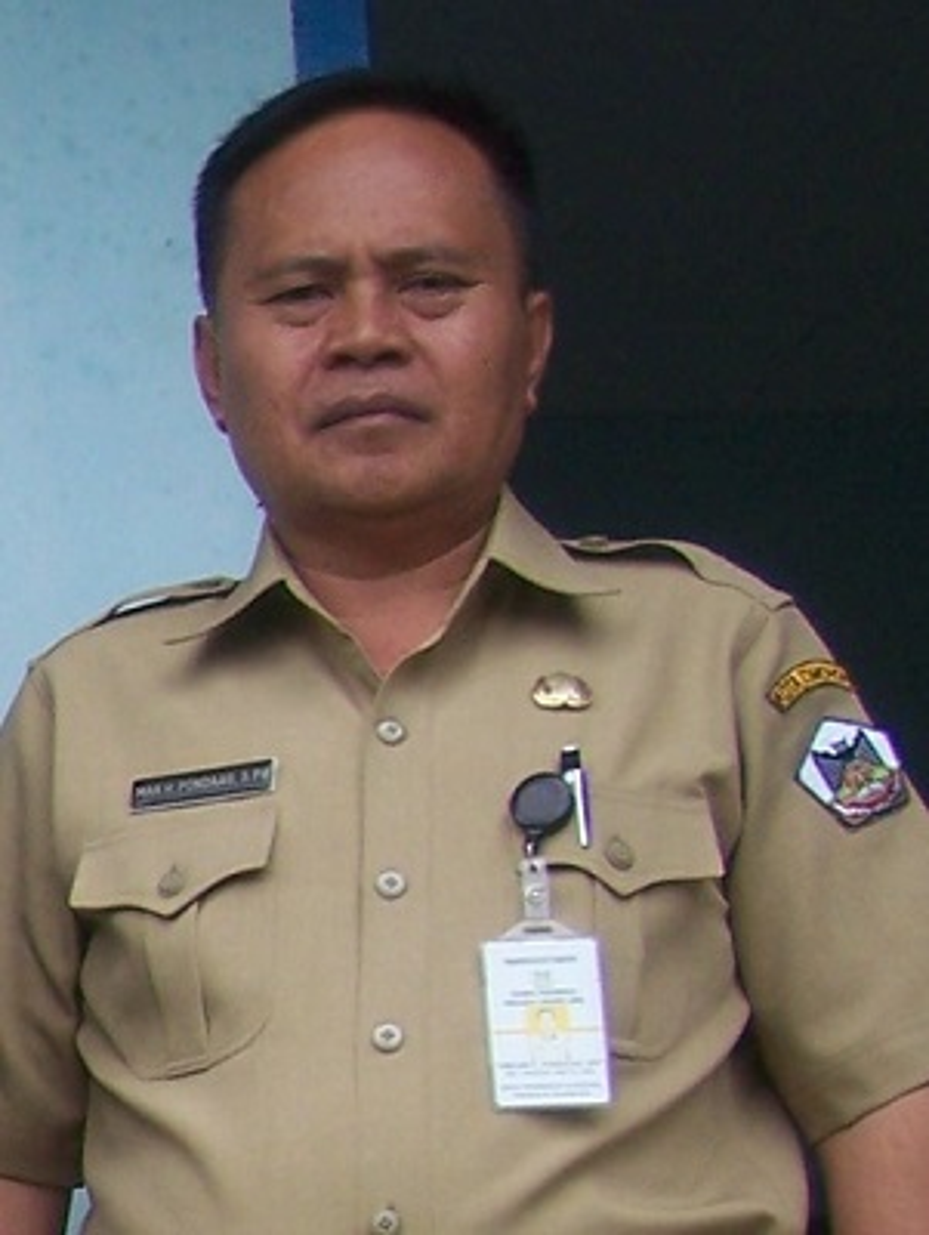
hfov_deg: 41.9
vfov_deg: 53.9
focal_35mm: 34
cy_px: 618
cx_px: 464
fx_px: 1214
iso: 80
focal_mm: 5.6
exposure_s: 1/320
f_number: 2.7
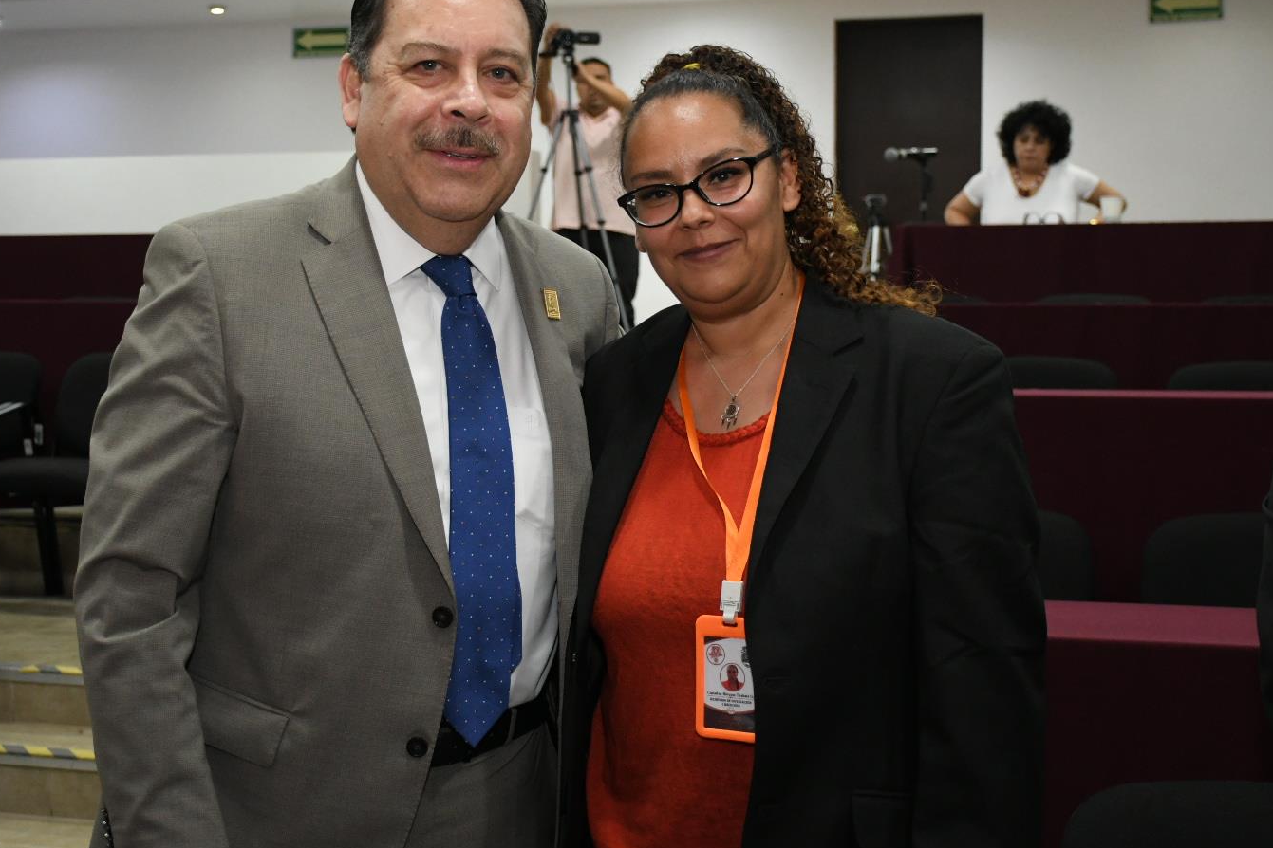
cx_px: 618
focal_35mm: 58
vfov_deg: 23.4
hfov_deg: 34.5
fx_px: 2051
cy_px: 396
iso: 2000
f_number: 4
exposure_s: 1/100
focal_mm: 32
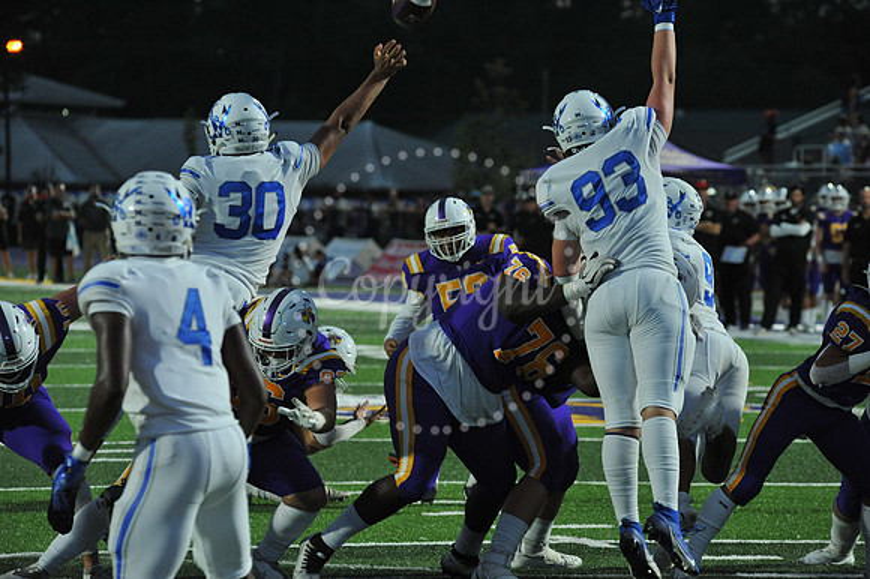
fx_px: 4830
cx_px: 435
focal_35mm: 200
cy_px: 290
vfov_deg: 6.9
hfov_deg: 10.3
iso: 2500
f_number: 6.3
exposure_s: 1/400
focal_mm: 200
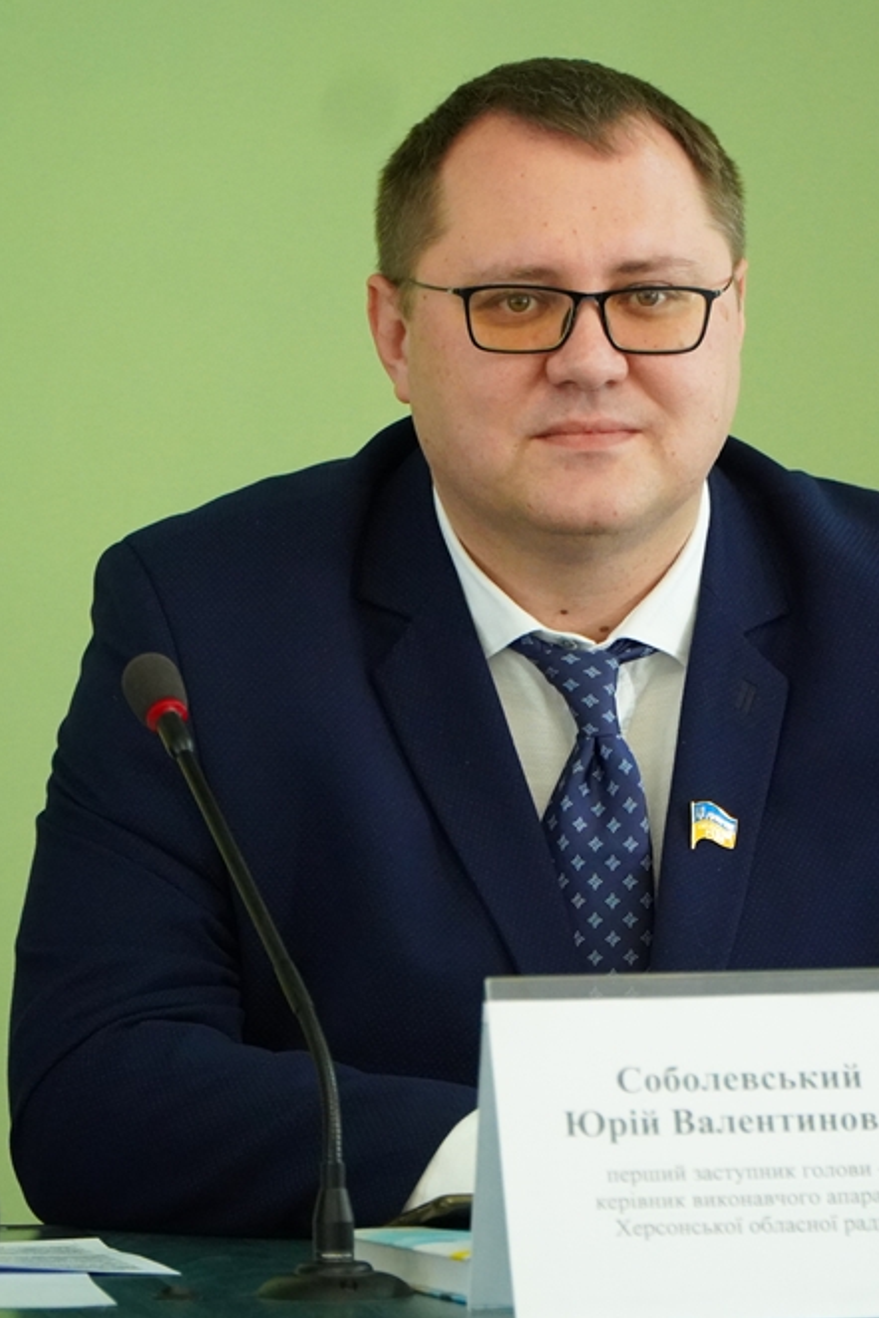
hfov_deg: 8.0
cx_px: 648
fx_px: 6299
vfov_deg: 11.9
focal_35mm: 172
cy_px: 659
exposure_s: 1/250
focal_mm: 76
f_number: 4
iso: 3200
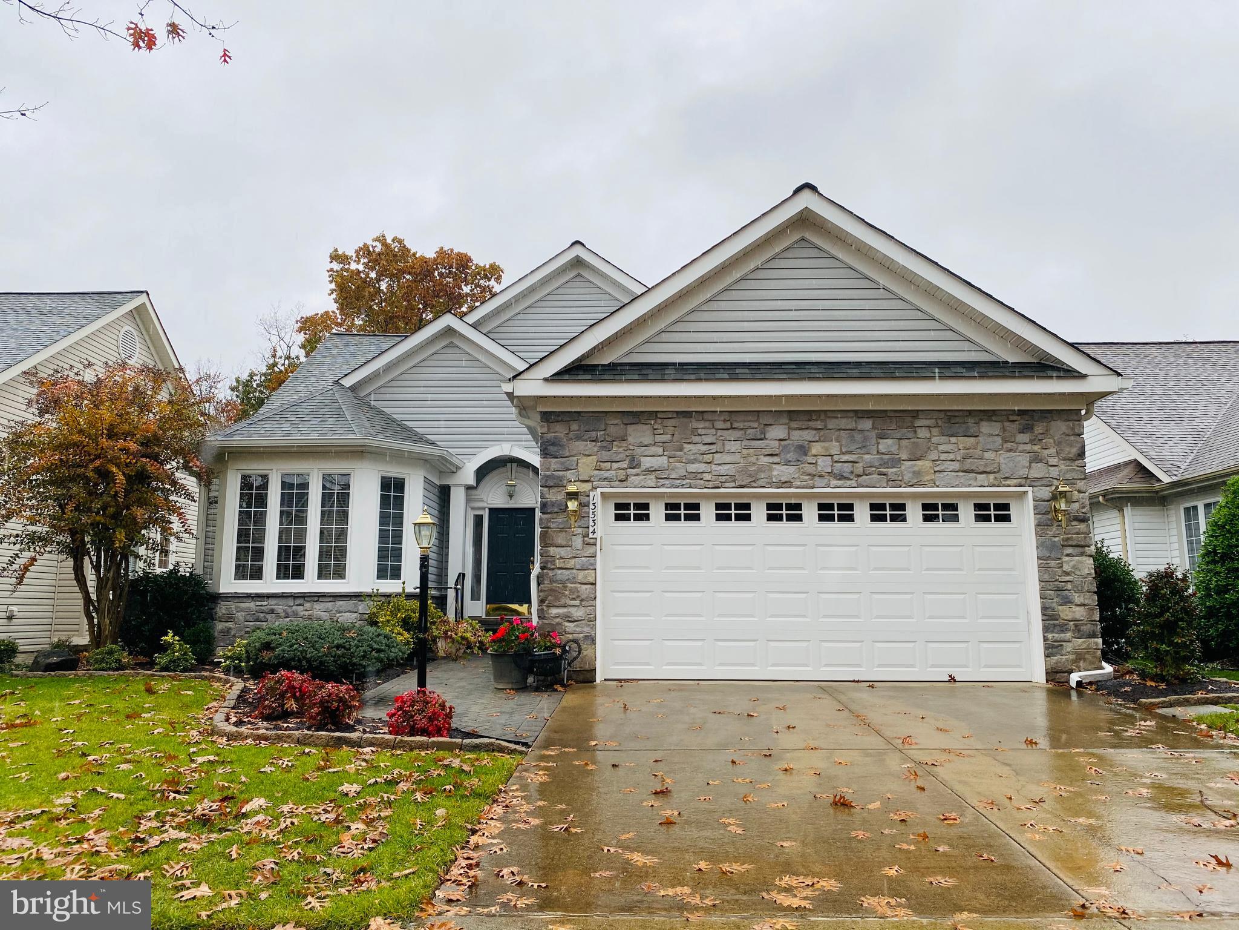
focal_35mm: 26
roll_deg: -1.5
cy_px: 465
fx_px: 931
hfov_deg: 67.3
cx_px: 620
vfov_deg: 53.1
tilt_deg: +8.9
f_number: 1.8
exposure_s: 1/446
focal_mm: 4.25
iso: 32
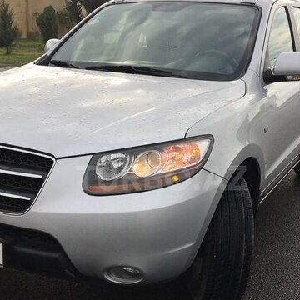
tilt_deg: -17.8
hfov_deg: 36.0
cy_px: 178
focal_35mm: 47
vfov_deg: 35.9
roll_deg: -2.2
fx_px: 461
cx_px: 162
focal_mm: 4.15
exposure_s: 1/761
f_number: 2.2
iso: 25
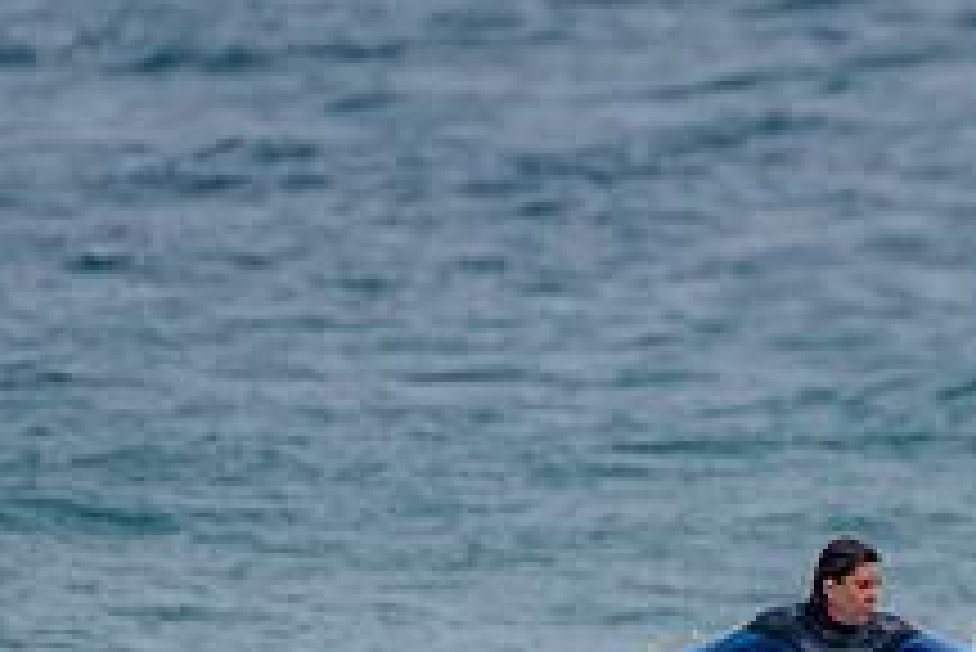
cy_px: 752
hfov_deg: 1.3
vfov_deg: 0.8
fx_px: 44409
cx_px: 1152
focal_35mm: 1637
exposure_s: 1/2000
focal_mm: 500
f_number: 5.6
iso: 125
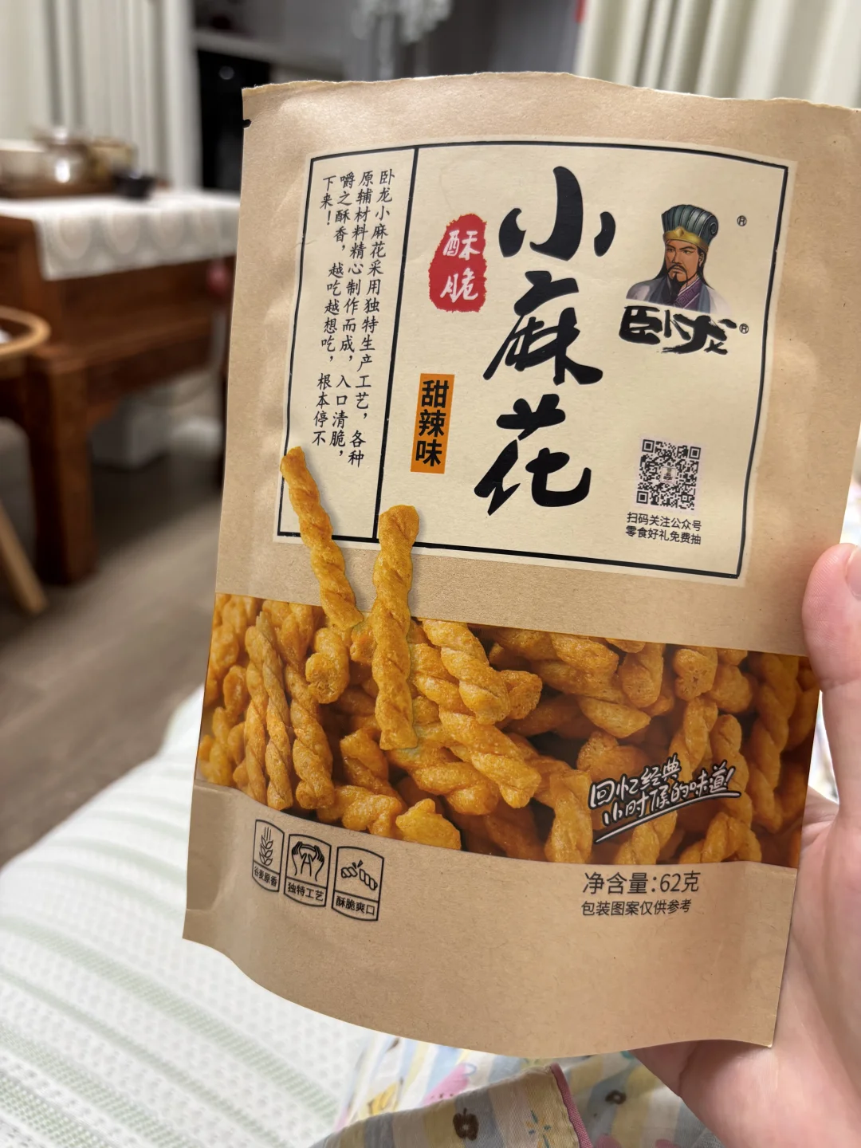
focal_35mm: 26
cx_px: 430
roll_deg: -6.3
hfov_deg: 53.1
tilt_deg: -26.7
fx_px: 862
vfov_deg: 67.3
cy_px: 574
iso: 100
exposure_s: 1/100
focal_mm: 5.96
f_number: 1.6
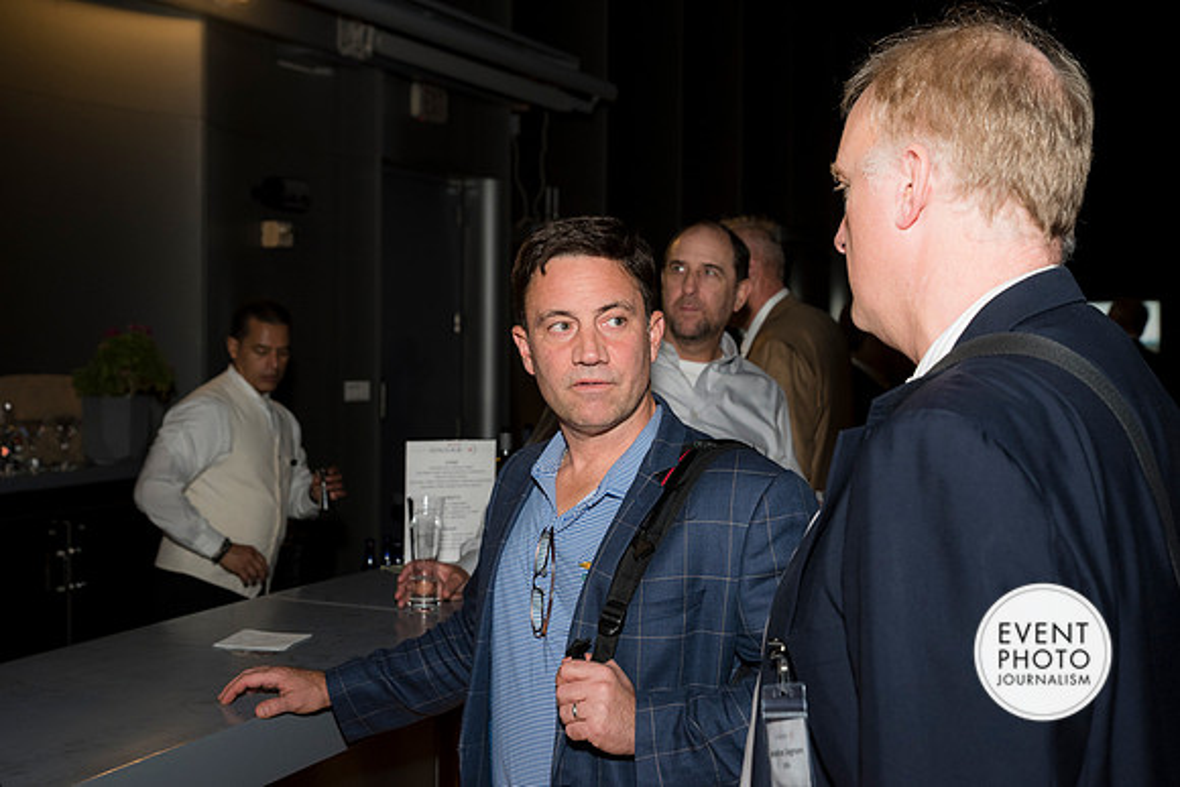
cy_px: 394
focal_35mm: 48
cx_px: 590
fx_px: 1574
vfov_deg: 28.1
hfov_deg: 41.1
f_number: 5.6
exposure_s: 1/125
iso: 1250
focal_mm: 48
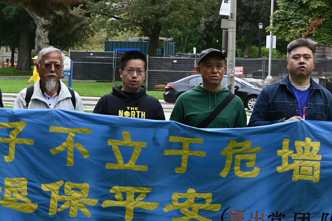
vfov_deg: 13.3
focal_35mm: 103
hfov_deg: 19.5
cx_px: 33
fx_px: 946
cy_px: 85
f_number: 5.6
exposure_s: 1/250
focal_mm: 32.5
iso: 160
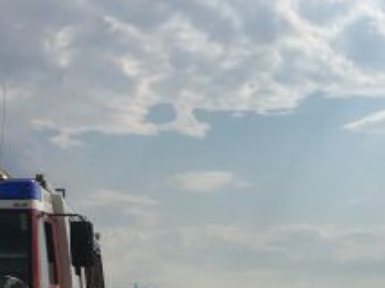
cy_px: 258
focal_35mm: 88
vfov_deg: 16.5
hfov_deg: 21.8
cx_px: 338
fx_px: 978
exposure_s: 1/5495
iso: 25
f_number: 2.2
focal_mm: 4.15
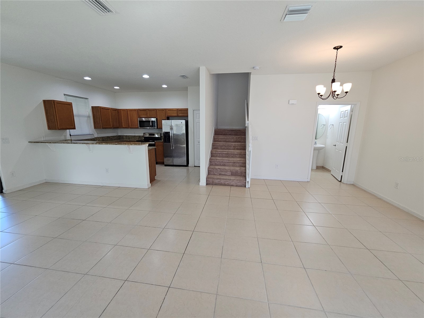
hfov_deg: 106.2
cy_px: 159
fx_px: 159
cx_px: 212
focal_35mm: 13
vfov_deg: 89.9
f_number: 2.2
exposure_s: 1/60
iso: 100
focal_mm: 2.2
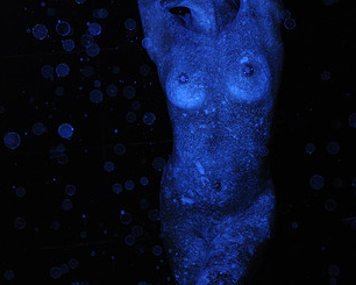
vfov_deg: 17.1
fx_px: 938
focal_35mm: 89
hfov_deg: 21.5
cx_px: 203
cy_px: 48
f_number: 4
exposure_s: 1/125
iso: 800
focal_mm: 50
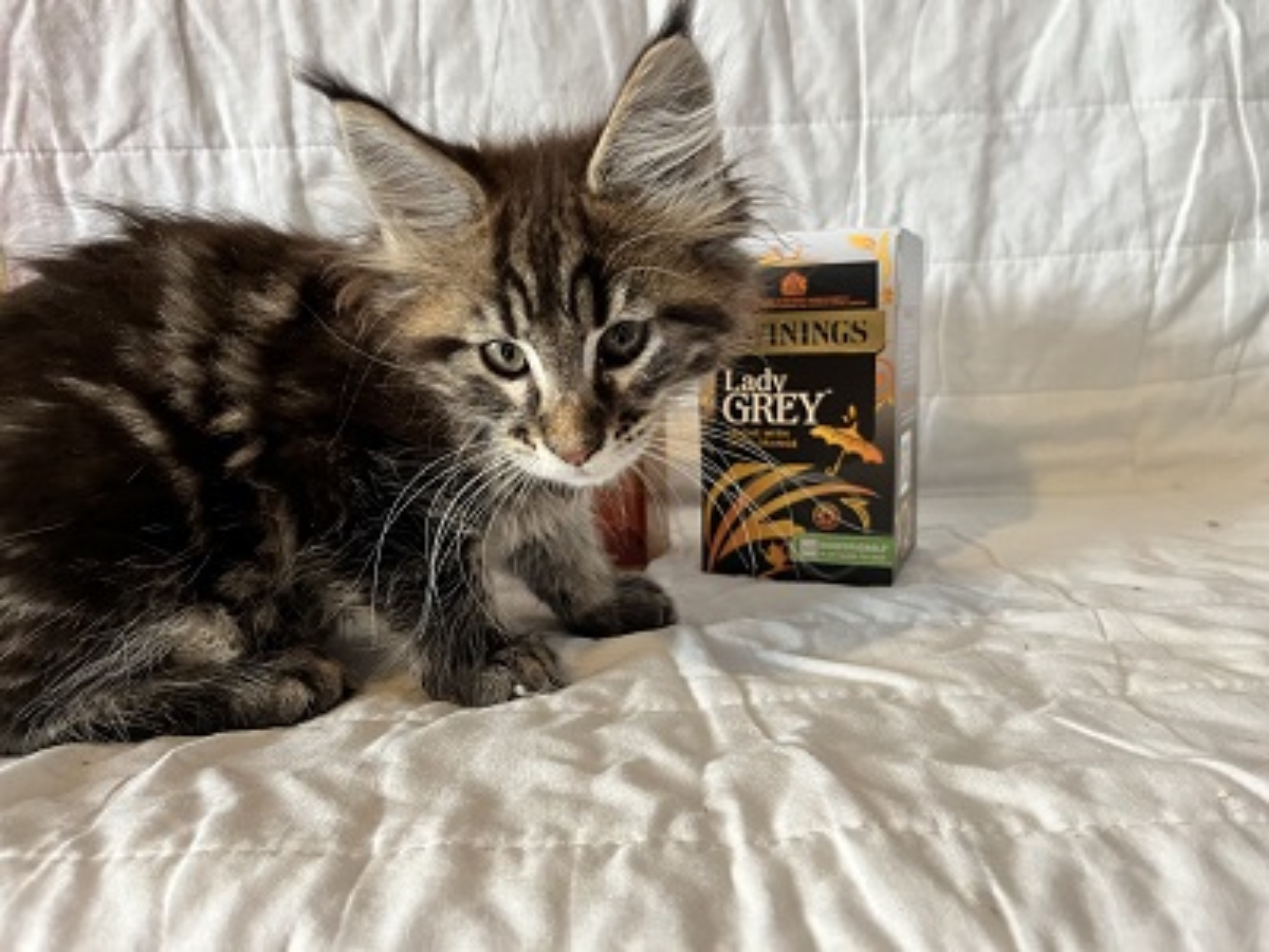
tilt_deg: -9.1
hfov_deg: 67.3
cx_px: 634
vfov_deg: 53.1
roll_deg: +3.3
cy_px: 476
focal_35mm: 26
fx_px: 953
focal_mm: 5.1
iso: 250
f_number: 1.6
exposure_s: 1/60
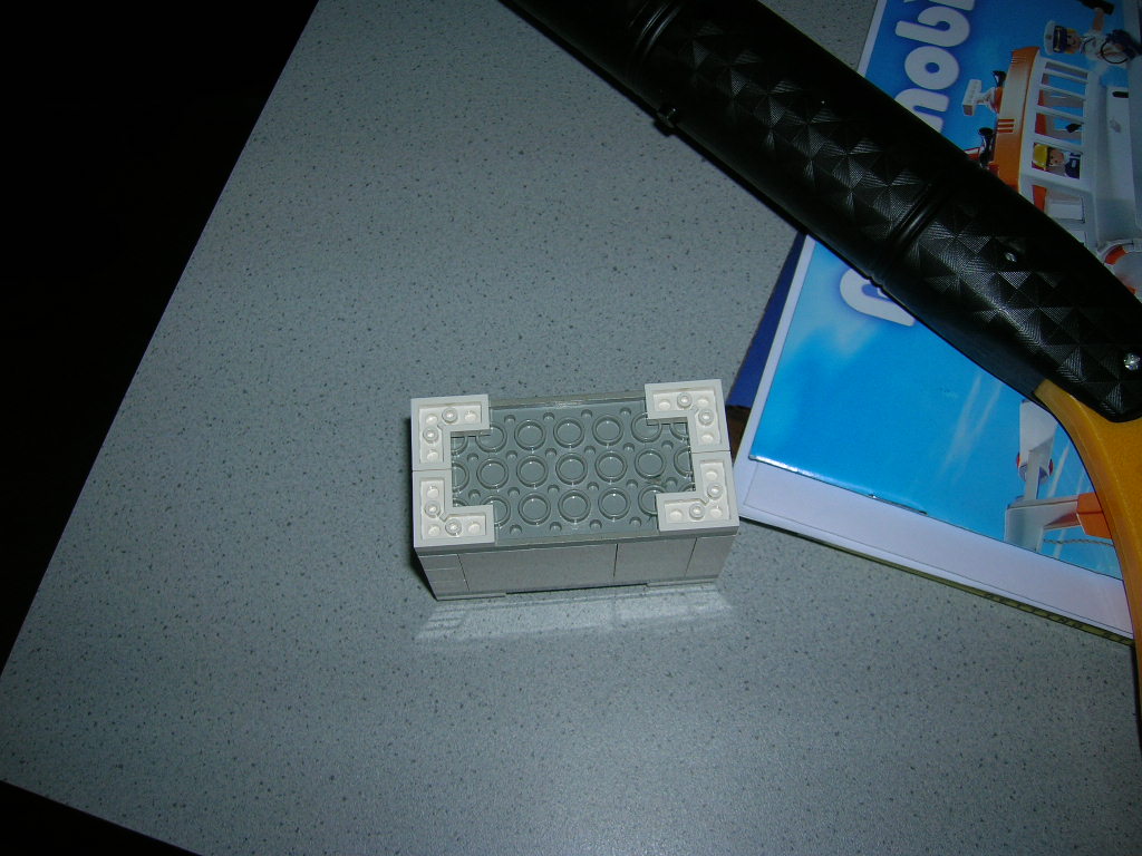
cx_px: 571
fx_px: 1122
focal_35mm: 34
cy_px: 428
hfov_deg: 54.0
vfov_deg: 41.8
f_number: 2.9
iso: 50
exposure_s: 1/60.1
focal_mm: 5.7
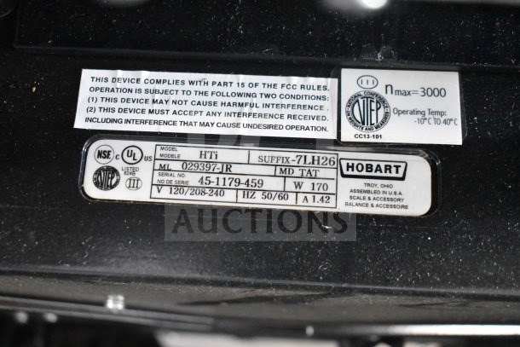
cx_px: 260
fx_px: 693
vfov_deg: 28.1
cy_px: 174
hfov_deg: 41.1
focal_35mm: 48
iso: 8000
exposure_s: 1/50
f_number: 4.5
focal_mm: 32
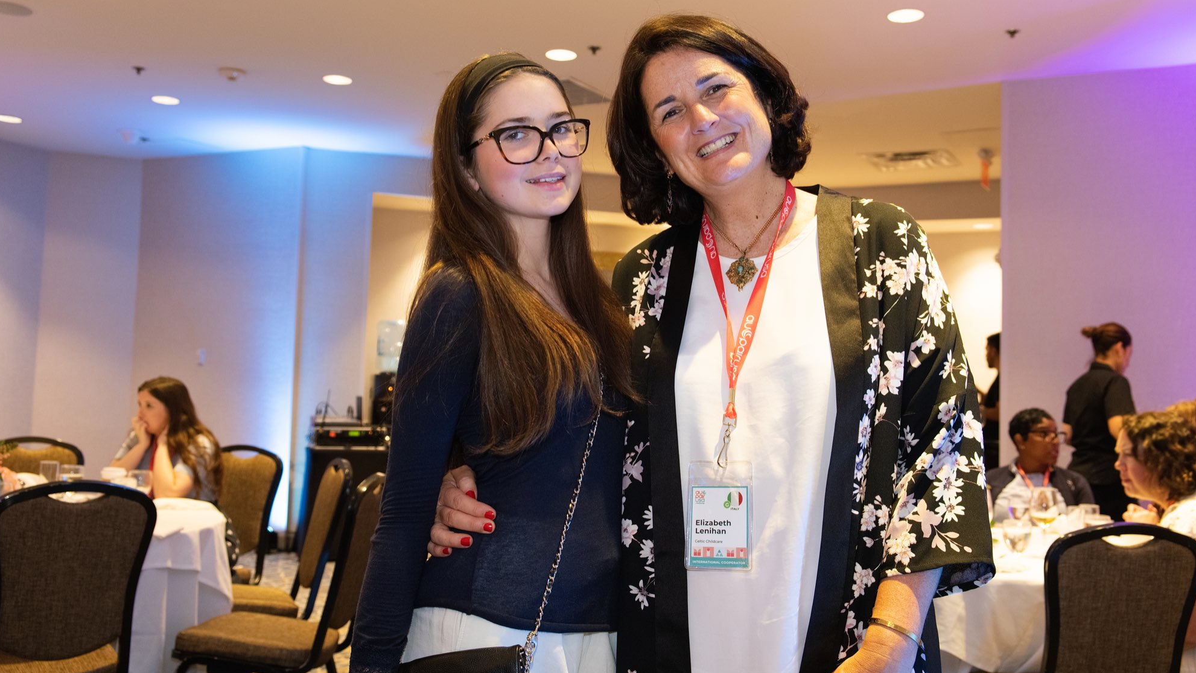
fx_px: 1173
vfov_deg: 32.0
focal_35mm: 37
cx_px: 598
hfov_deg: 54.0
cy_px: 295
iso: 800
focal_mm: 23.3
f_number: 4
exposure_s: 1/26
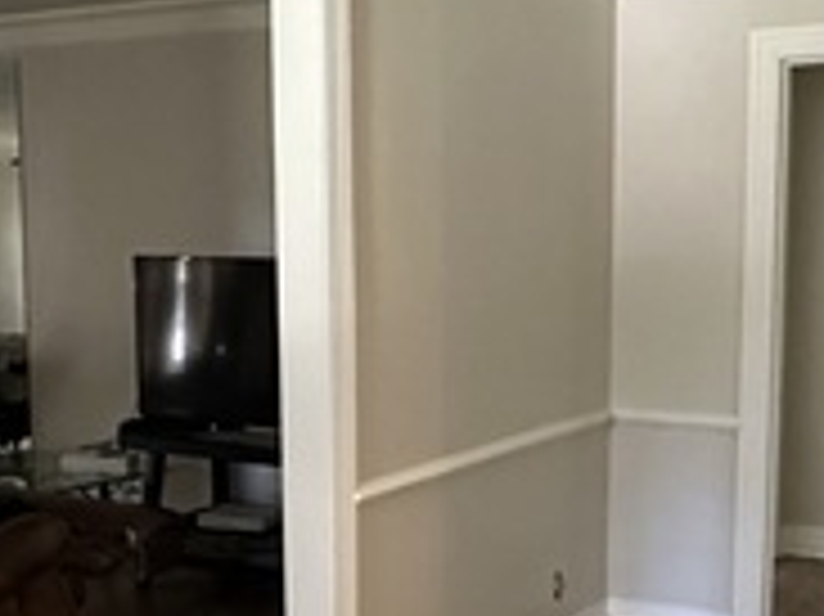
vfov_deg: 28.3
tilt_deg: -7.3
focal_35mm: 51
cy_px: 418
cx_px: 516
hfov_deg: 37.3
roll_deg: -0.7
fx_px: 1213
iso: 1250
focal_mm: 2.22
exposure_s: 1/60
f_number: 2.2
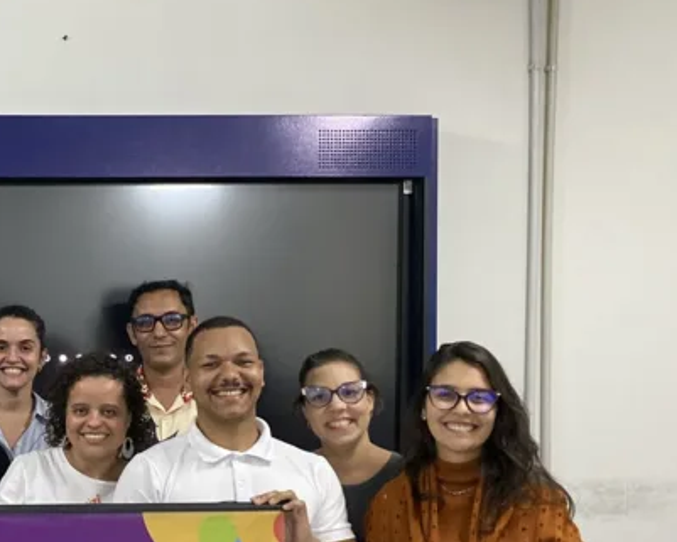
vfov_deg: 26.5
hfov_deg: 30.6
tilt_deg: -2.9
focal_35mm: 57
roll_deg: -0.4
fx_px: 1142
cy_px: 384
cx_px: -2
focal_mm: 4.25
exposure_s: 1/40
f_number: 1.8
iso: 500
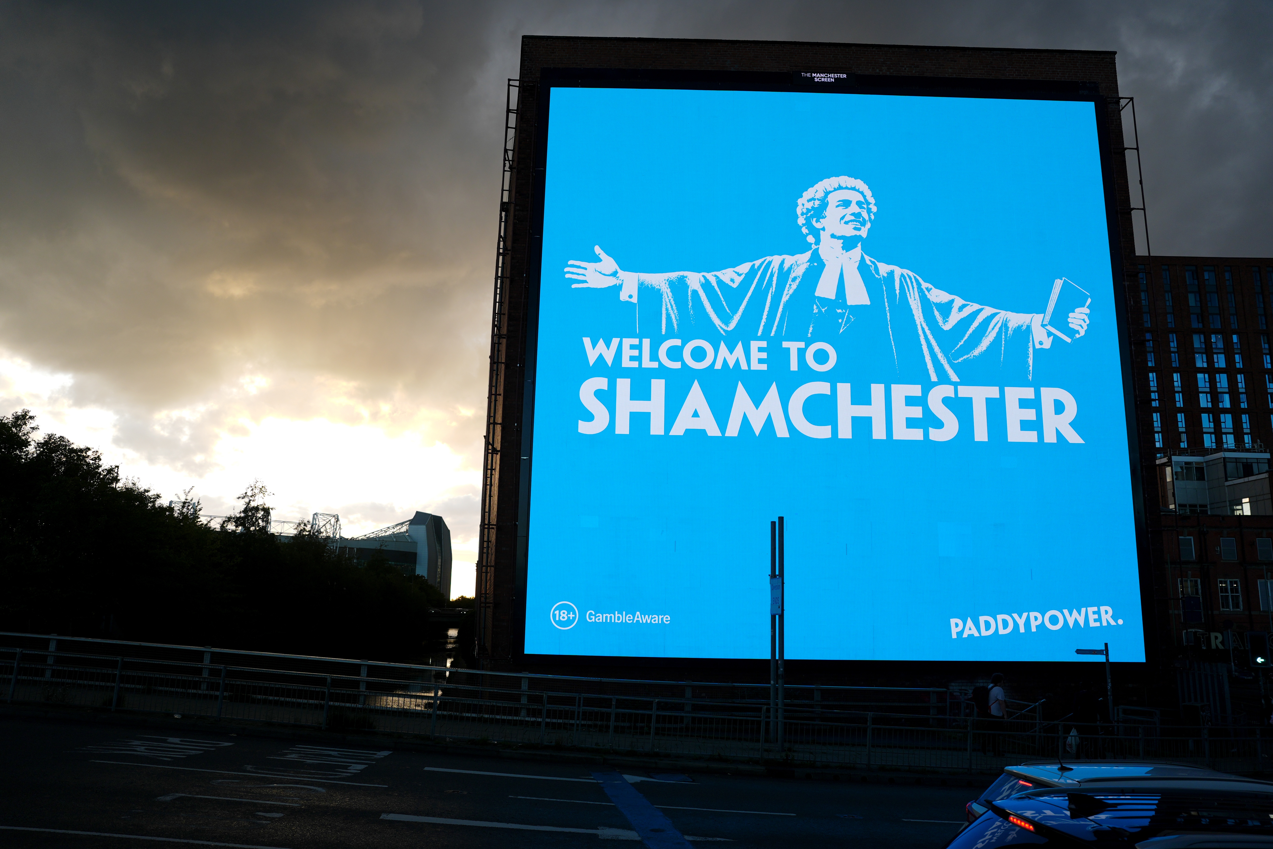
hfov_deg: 73.7
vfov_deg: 53.1
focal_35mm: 24
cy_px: 424
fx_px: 849
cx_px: 636
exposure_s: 1/500
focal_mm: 24
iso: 200
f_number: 2.8
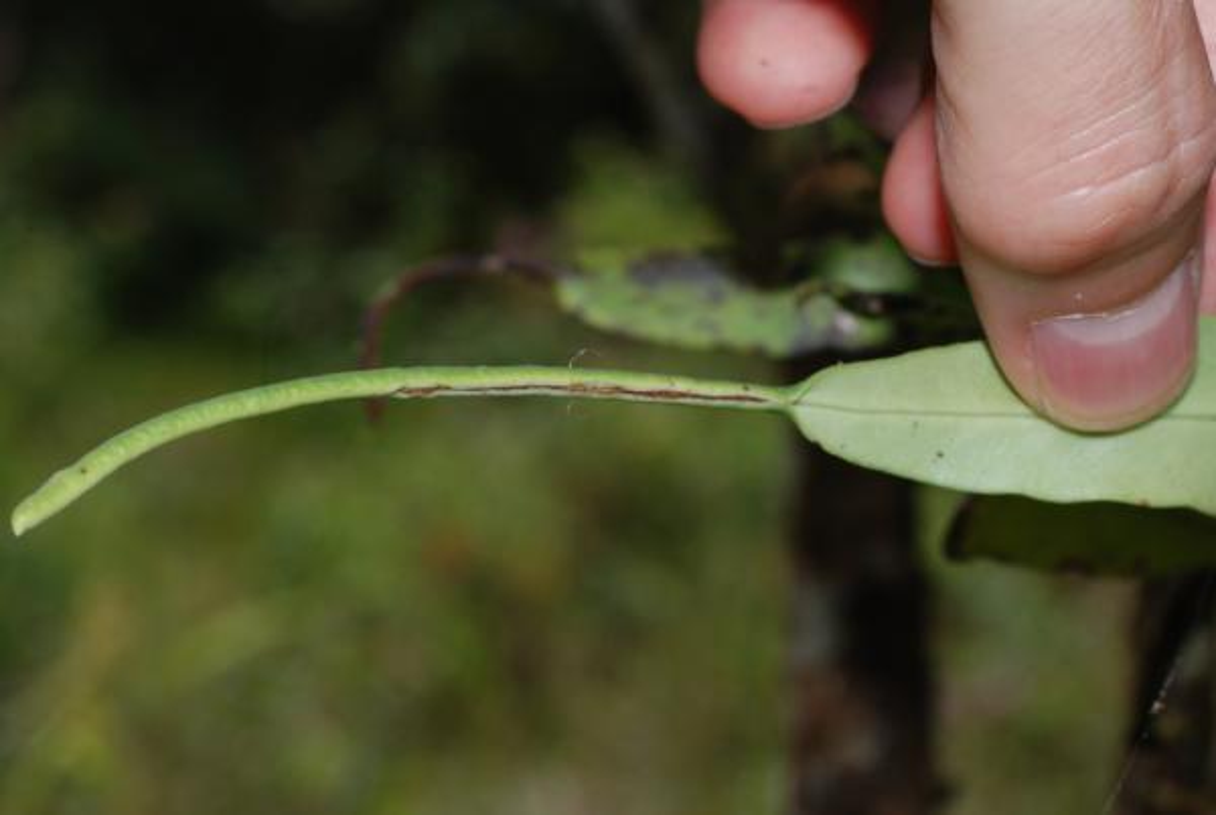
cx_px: 608
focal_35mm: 105
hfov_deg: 19.4
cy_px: 408
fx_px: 3552
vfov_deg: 13.1
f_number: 16
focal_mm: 70
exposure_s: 1/60
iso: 100
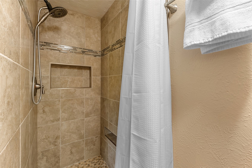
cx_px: 126
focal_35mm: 16
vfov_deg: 73.7
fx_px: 112
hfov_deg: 96.7
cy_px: 84
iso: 200
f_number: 8
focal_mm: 16
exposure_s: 2.5
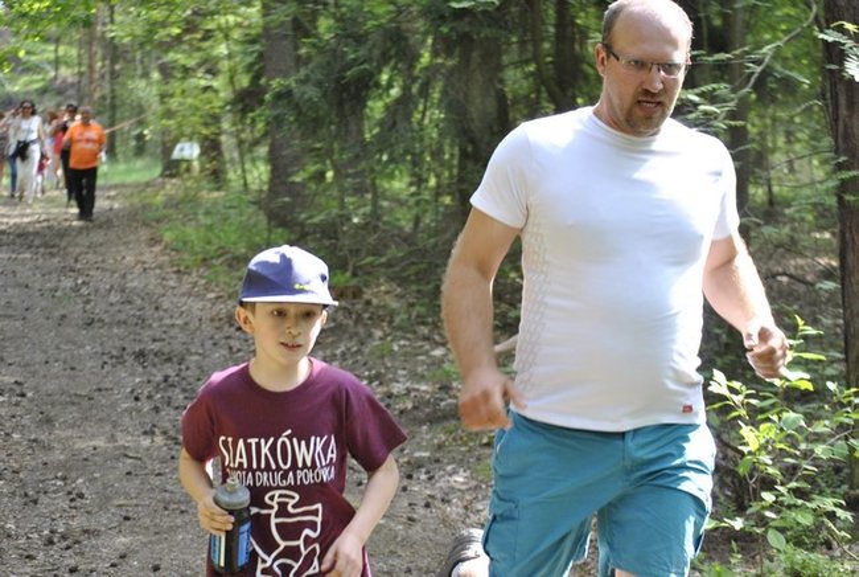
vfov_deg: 16.6
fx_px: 1972
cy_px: 288
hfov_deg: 24.6
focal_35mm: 82
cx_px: 430
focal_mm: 55
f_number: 4
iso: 800
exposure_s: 1/250
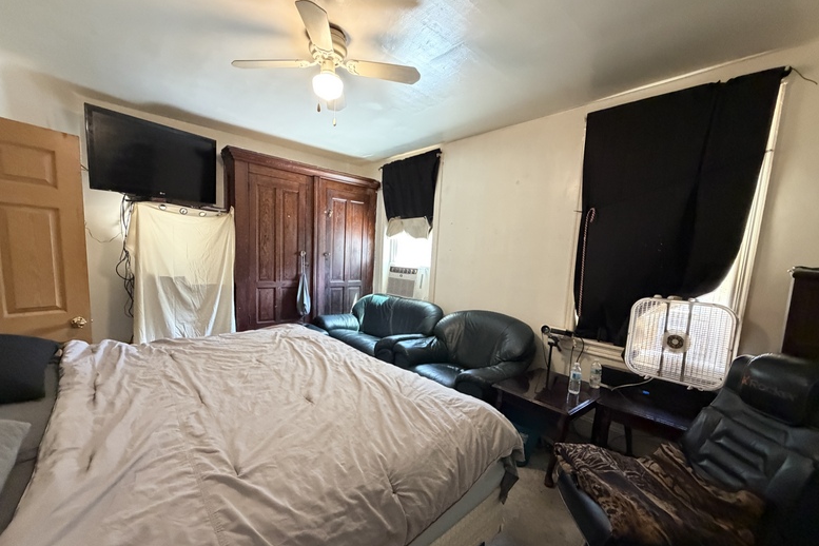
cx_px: 405
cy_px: 297
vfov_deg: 77.2
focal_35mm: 15
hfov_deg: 100.4
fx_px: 341
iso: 640
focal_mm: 2.22
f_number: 2.2
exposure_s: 1/60
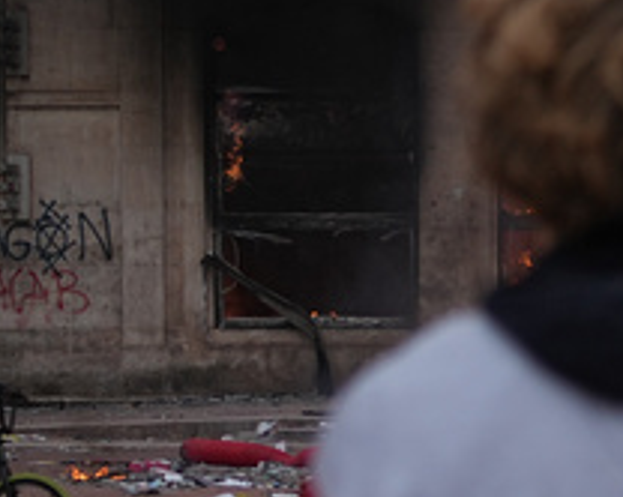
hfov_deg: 11.4
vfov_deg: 9.5
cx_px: 949
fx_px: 2984
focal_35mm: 162
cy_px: 377
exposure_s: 1/8000
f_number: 2
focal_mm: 35
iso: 400
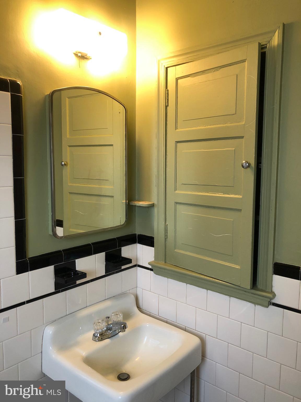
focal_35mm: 28
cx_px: 150
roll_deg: -1.2
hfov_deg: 49.7
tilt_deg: -6.4
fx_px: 325
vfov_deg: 63.4
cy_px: 201
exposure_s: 1/30
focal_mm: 4
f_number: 1.8
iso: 40
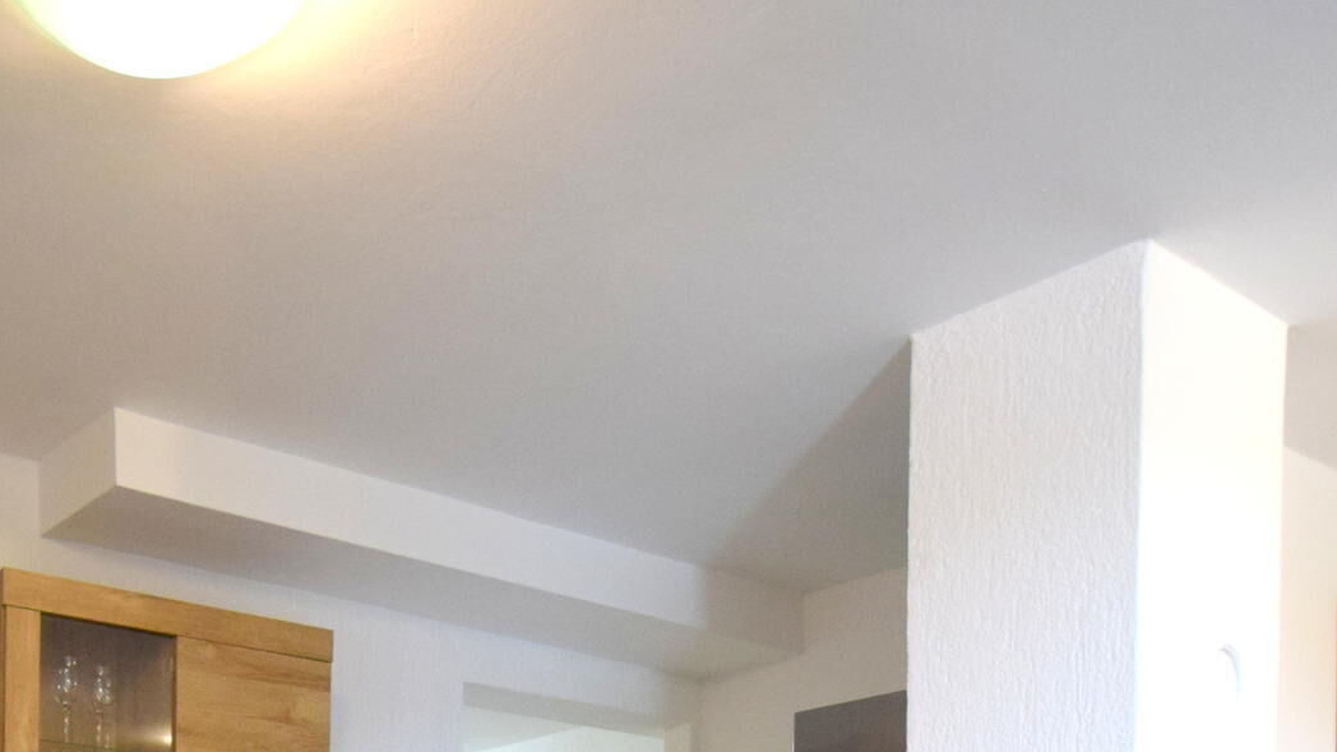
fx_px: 1276
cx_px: 205
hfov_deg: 50.7
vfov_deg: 26.8
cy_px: 1019
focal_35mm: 36
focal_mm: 10
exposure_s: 1/60
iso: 1250
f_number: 3.5
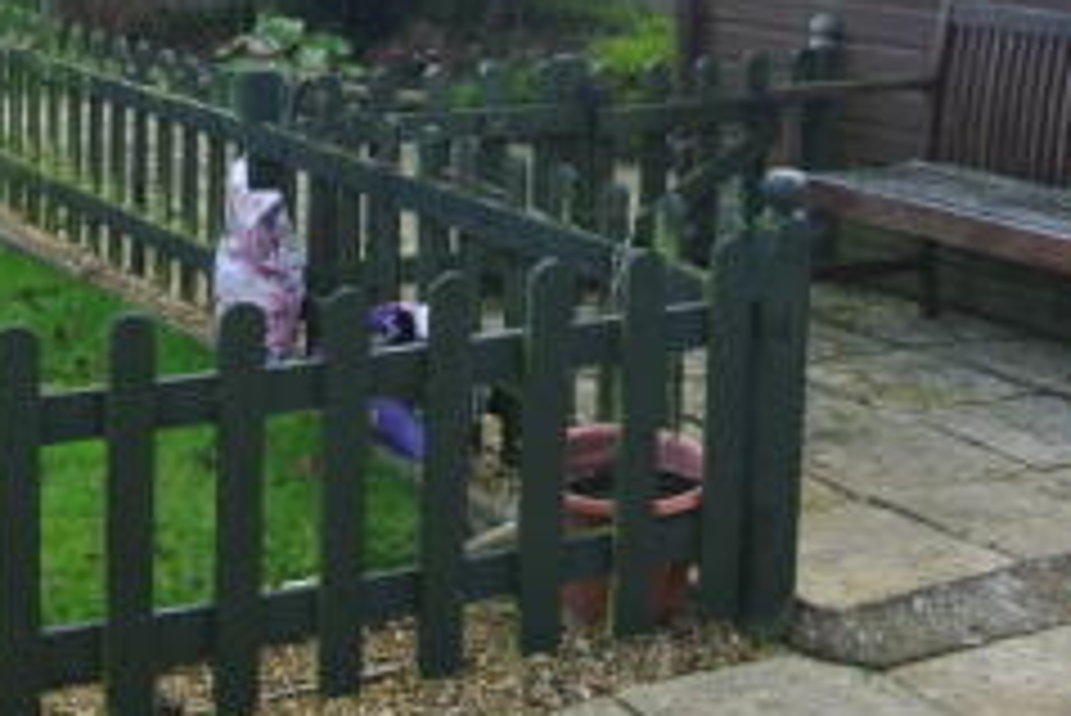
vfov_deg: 18.2
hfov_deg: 27.0
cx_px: 299
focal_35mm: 74
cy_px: 97
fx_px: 2203
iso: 100
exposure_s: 1/200
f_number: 4
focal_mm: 10
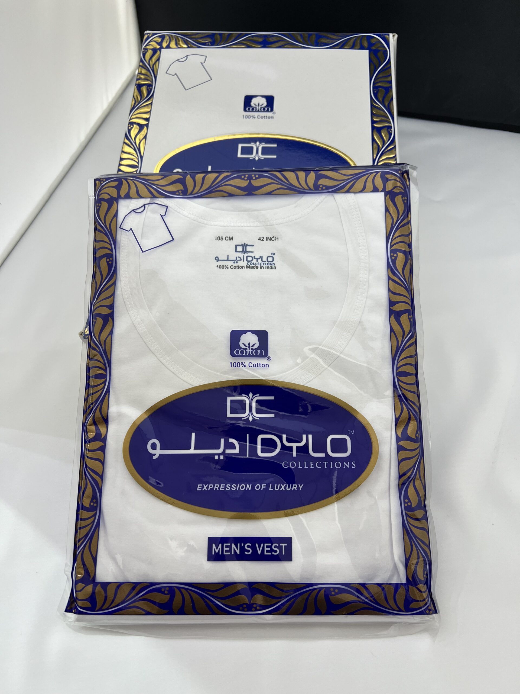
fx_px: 521
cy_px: 347
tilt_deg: -55.2
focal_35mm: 26
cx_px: 260
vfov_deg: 67.3
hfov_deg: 53.1
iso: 80
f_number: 1.5
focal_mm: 5.7
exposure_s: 1/100
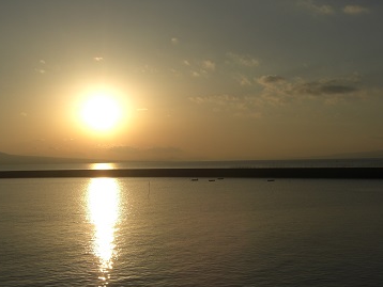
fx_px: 587
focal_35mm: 53
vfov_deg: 27.5
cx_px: 150
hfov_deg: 36.0
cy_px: 164
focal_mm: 7.9
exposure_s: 1/1000
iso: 80
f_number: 8
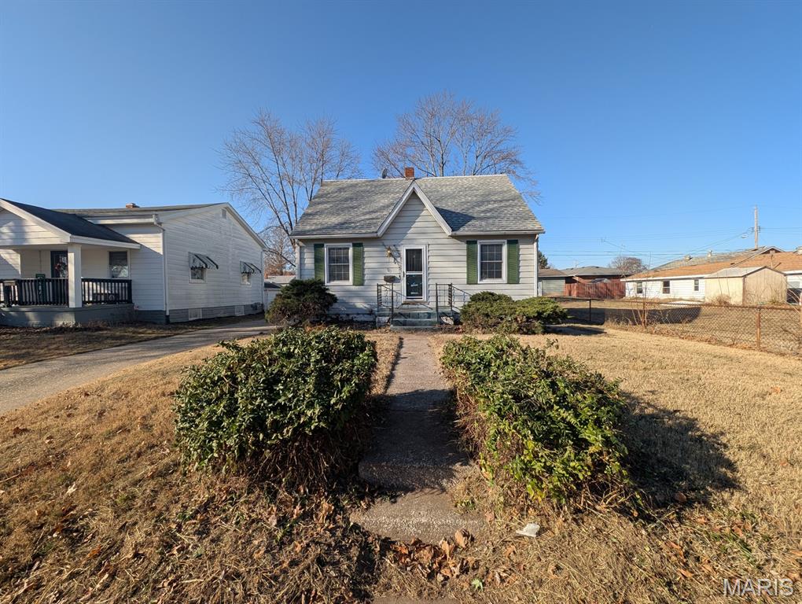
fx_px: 278
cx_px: 401
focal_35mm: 12
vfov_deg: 94.6
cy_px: 302
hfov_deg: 110.5
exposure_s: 1/1437
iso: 39
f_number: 1.95
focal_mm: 2.23
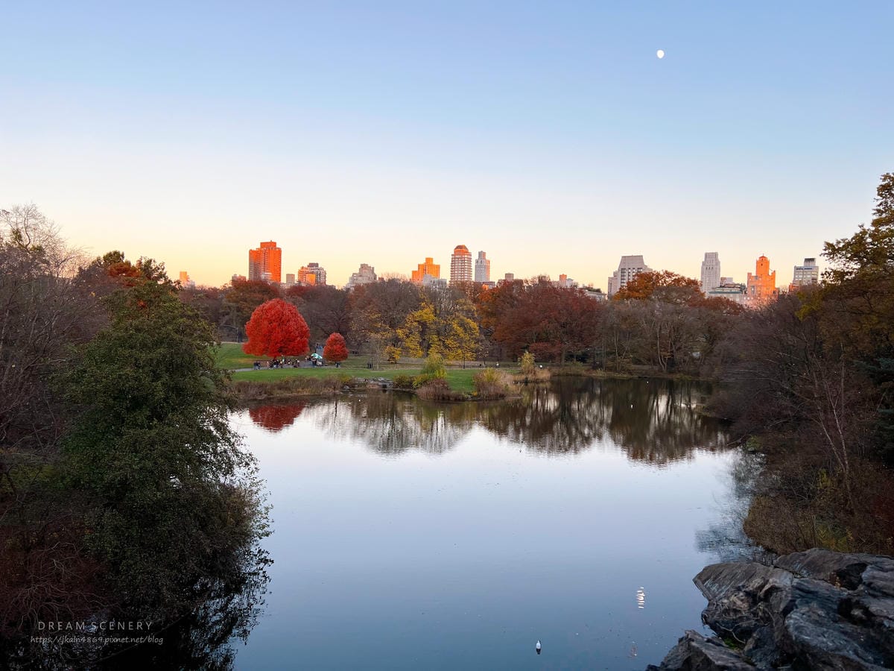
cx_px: 447
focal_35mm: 26
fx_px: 671
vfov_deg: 53.1
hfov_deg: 67.3
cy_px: 336
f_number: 1.5
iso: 50
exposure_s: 1/418
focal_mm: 5.7
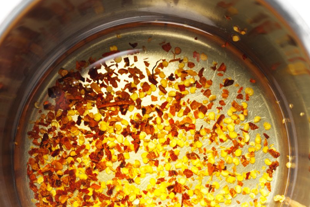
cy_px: 143
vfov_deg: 12.9
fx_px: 913
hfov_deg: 19.3
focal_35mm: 106
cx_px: 139
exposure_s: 1/100
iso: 100
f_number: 5.6
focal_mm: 70
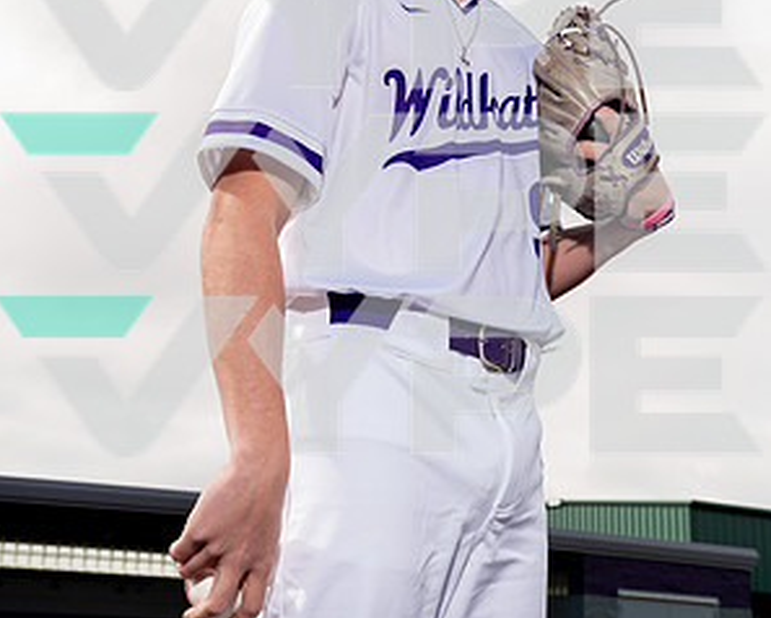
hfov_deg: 29.6
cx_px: 384
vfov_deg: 23.7
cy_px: 195
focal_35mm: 64
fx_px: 1461
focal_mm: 45
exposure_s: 1/200
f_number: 8
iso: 100
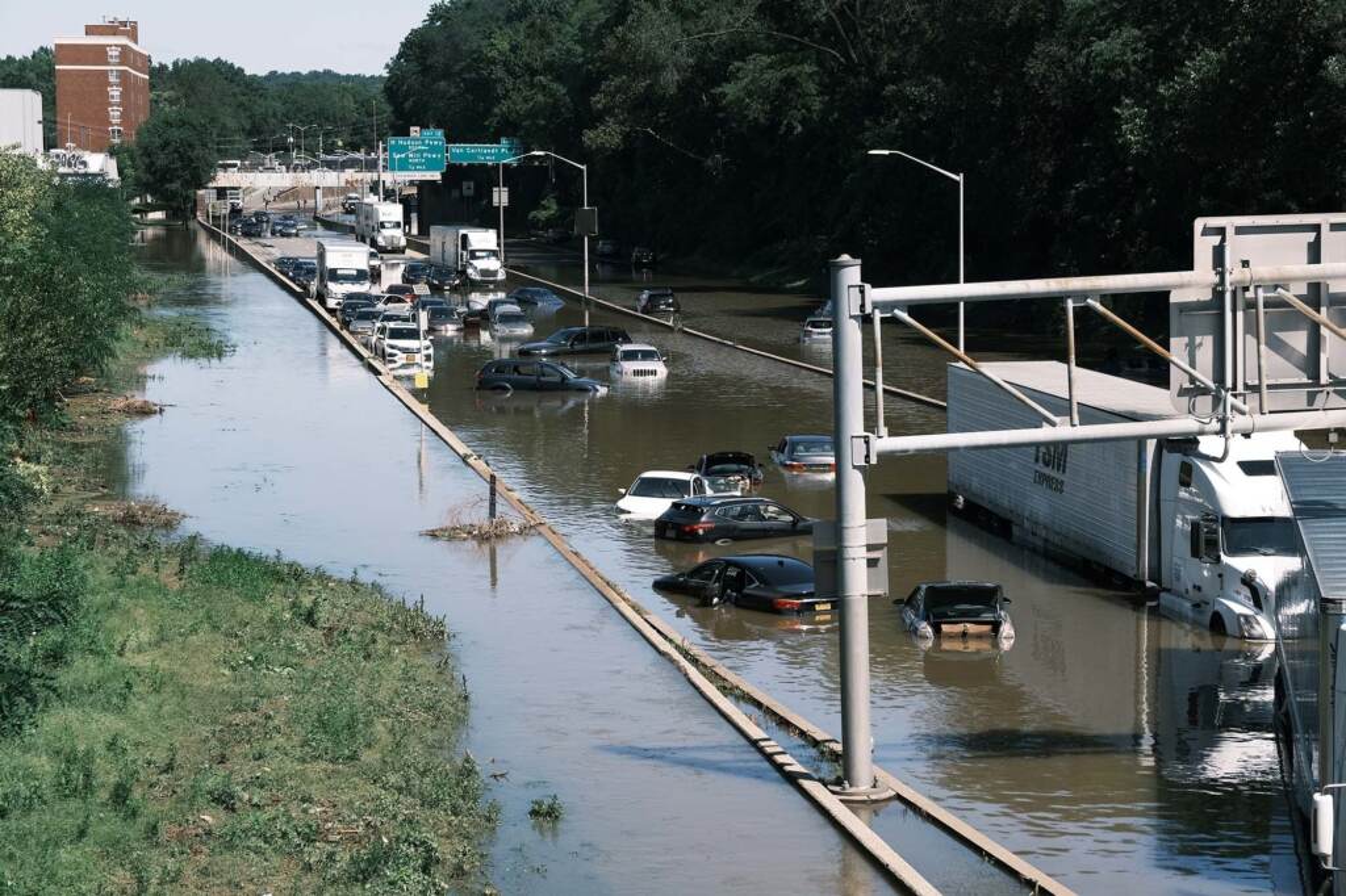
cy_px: 448
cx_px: 673
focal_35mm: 83
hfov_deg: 24.5
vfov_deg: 16.4
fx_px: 3102
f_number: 6.4
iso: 160
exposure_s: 1/640
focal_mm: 55
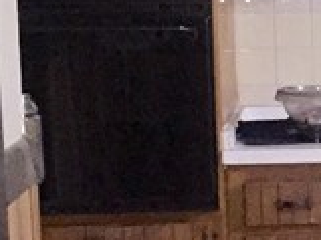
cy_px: 143
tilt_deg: -6.0
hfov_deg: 9.8
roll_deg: -0.5
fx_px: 1733
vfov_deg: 7.9
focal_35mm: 187
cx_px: 644
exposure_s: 1/16
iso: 500
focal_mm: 4.15
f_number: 2.2
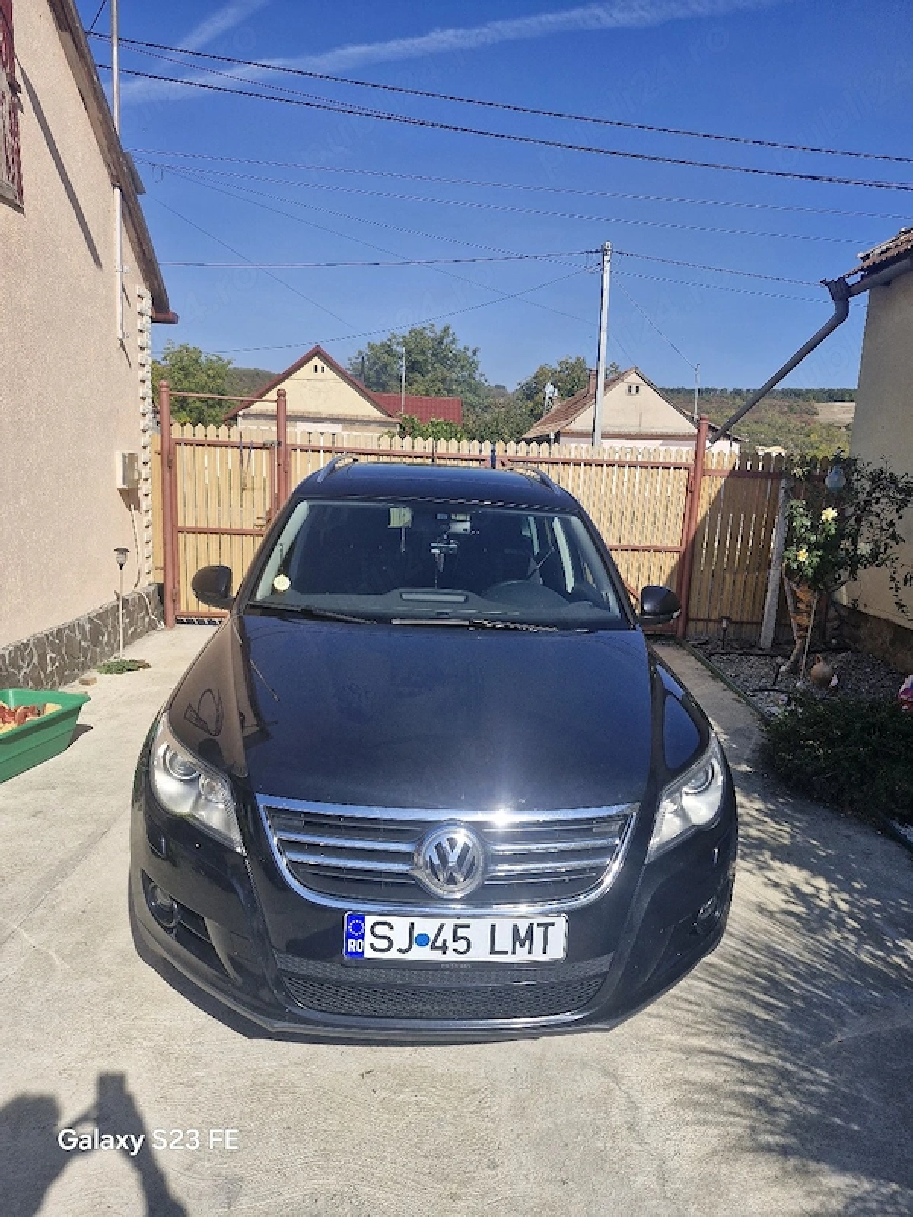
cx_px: 456
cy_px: 608
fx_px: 809
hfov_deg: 58.9
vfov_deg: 73.9
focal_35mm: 23
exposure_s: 1/2500
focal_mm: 5.54
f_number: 1.8
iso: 50
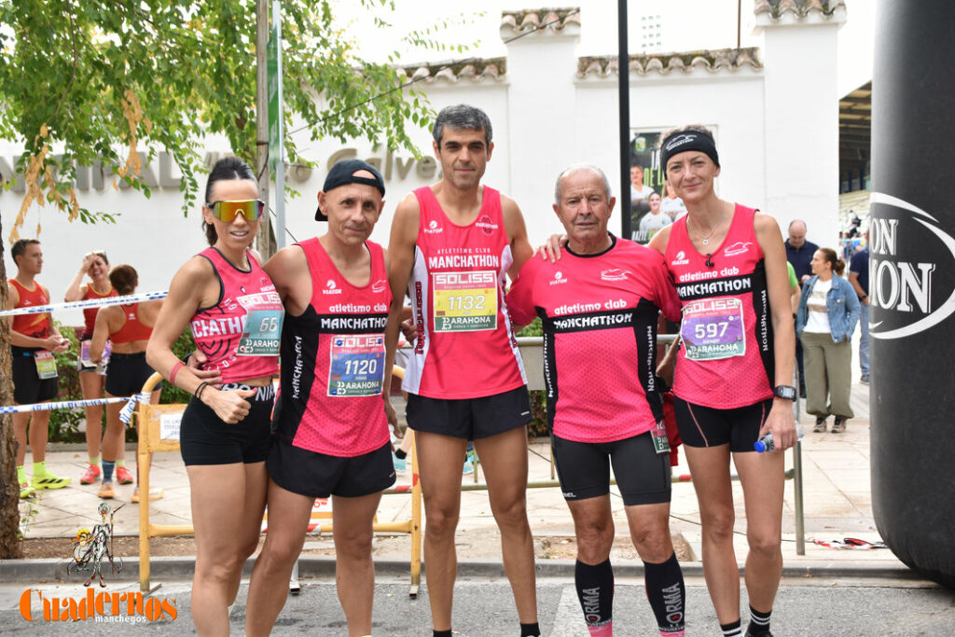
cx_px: 478
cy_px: 318
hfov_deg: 38.9
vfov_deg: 26.5
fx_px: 1353
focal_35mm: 51
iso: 125
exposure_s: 1/160
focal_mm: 34
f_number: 4.5
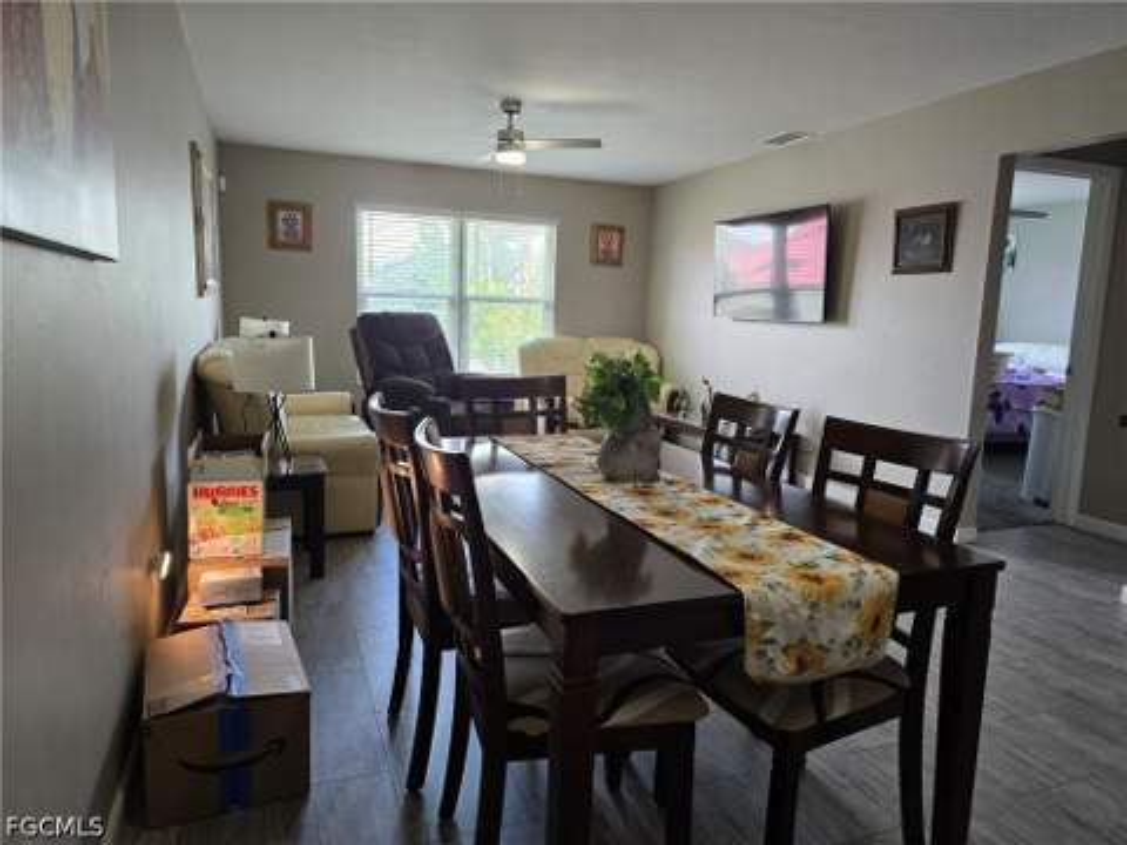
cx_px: 564
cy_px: 422
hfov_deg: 73.9
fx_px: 749
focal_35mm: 23
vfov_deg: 58.9
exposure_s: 1/120
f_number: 1.7
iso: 250
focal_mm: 6.3
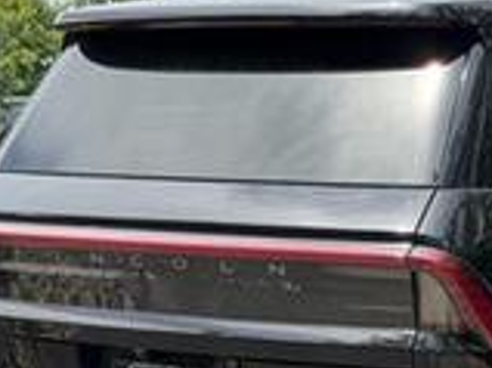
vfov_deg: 9.7
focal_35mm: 152
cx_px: 597
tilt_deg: -2.4
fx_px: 2159
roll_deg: +3.2
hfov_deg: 12.7
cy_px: 319
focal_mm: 6.76
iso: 100
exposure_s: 1/2577
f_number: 1.78
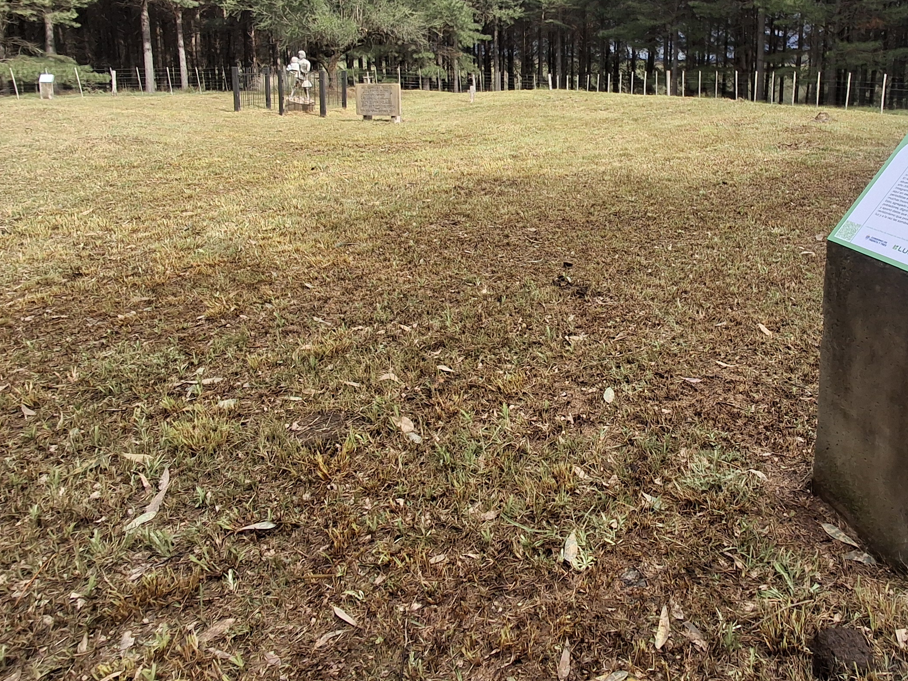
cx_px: 585
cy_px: 158
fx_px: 656
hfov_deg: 67.9
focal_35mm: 25
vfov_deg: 52.1
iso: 40
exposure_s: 1/999
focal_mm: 1.64
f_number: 2.2
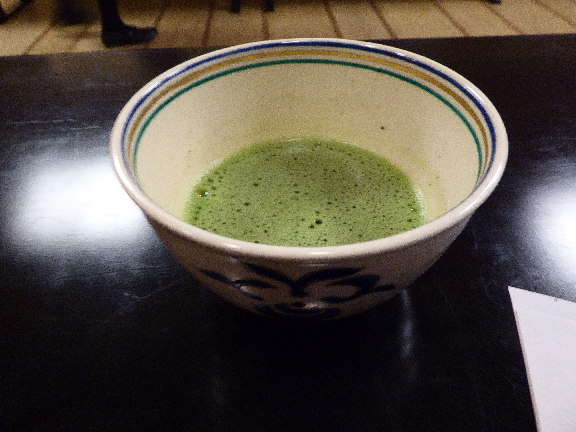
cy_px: 216
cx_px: 288
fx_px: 416
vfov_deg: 54.9
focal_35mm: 25
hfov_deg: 69.4
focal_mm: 4.3
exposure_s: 1/10
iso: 400
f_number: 3.3
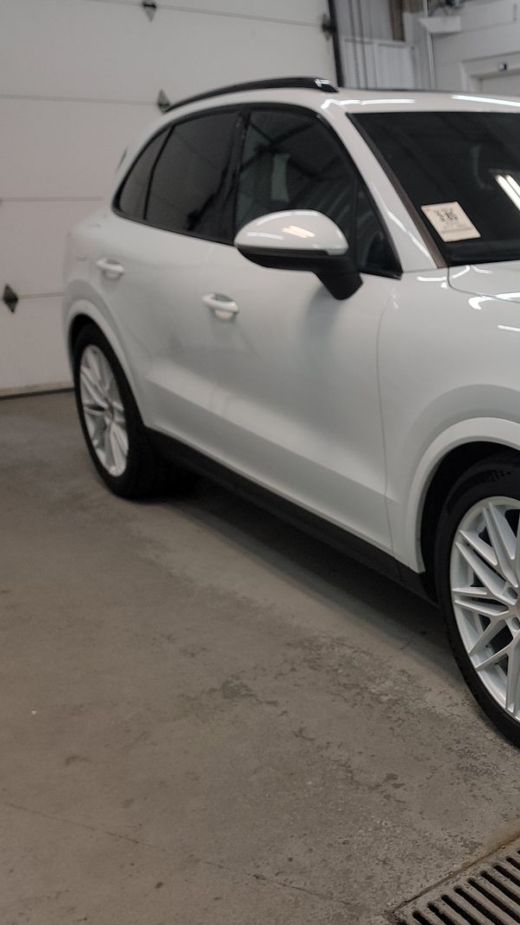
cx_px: 636
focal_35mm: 39
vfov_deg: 51.6
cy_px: 479
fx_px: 957
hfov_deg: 26.7
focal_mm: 6.7
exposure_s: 1/59
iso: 83
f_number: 1.8
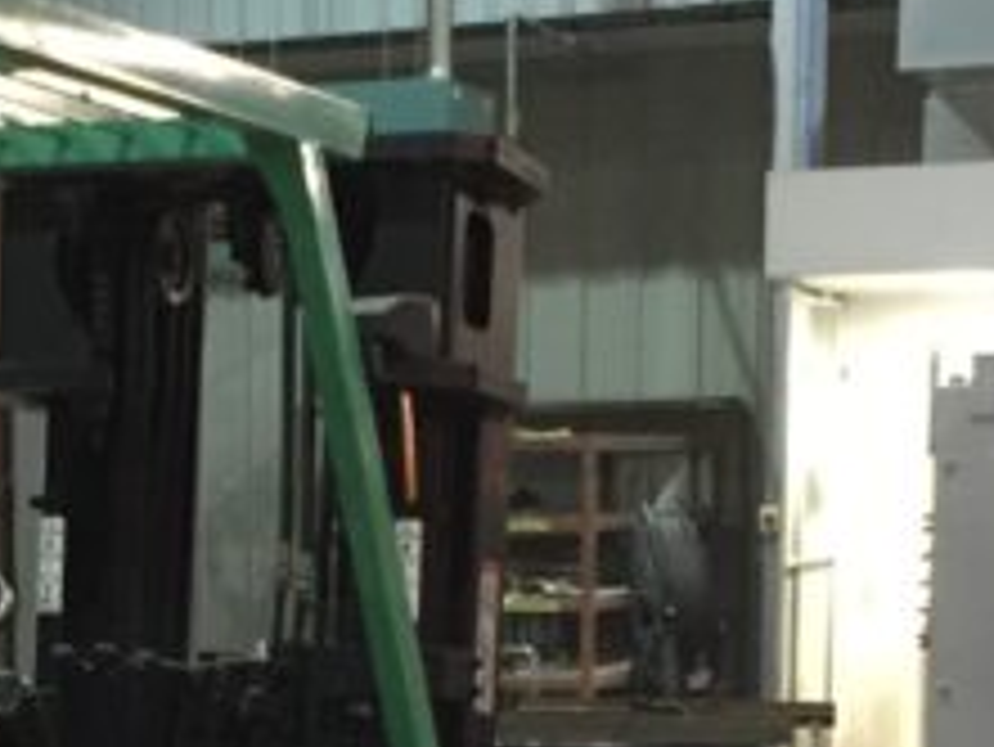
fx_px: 3017
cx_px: 144
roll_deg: +0.2
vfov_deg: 13.7
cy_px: 873
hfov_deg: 18.5
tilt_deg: -6.7
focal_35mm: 105
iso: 320
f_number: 2.2
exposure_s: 1/33
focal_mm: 4.15
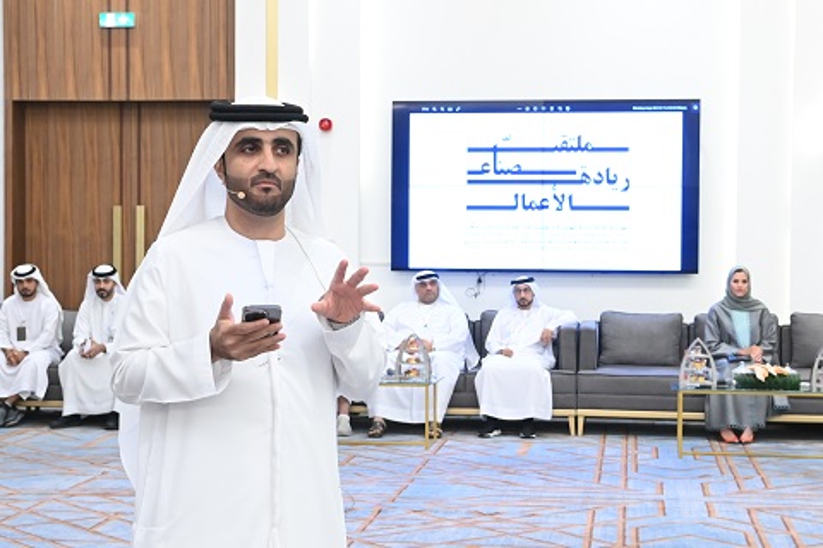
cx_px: 412
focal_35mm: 72
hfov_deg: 28.1
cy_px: 274
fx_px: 1646
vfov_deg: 18.9
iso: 8000
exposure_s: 1/125
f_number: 8
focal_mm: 48
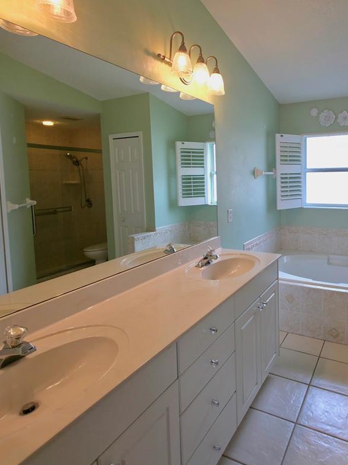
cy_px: 197
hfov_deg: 62.9
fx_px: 268
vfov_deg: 81.2
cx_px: 253
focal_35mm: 20
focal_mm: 2.2
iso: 25
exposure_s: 1/60.2
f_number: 1.9
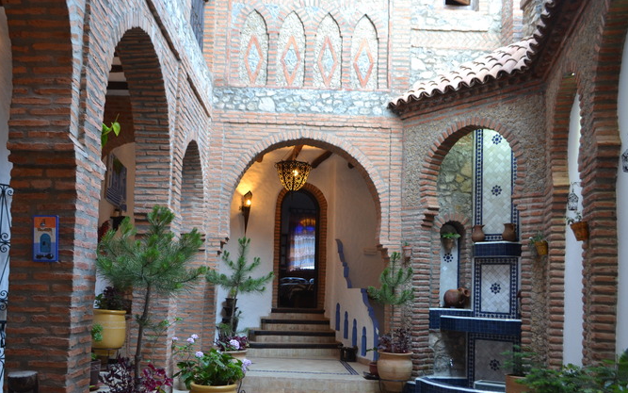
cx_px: 276
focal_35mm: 33
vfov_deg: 38.1
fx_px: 565
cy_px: 249
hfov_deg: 58.0
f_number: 3.5
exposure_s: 1/20
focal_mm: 18
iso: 400
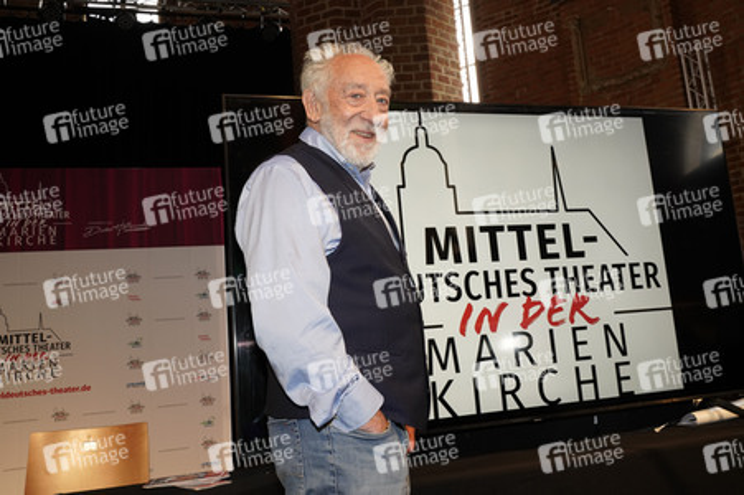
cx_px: 372
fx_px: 661
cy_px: 248
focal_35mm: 32
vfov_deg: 41.1
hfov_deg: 58.8
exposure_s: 1/50
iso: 1250
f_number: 9
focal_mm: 32
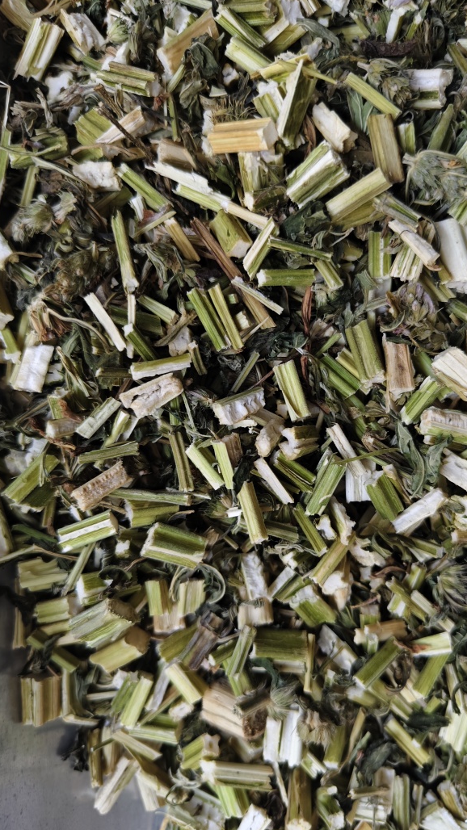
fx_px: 573
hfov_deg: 44.2
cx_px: 280
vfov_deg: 71.9
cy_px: 423
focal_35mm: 26
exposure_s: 1/100
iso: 147
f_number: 1.88
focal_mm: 5.56
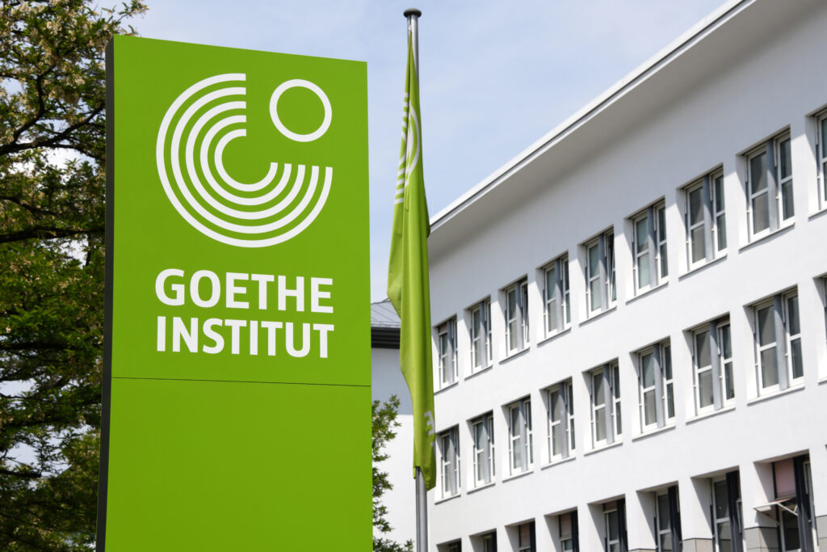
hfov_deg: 22.1
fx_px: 2114
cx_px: 414
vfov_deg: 14.9
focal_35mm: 92
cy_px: 276
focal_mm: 92
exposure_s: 1/160
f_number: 14
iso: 80
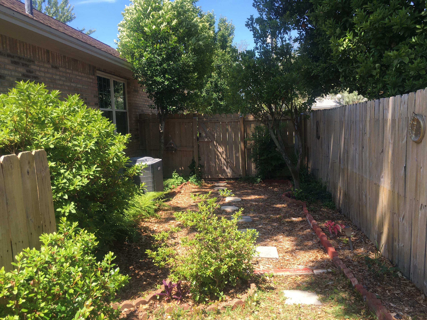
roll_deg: +1.9
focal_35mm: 29
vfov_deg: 48.2
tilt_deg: -5.4
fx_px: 358
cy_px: 160
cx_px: 214
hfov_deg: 61.7
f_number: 2.2
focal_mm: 4.15
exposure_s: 1/534
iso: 25
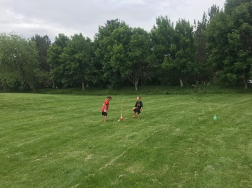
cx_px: 126
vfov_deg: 48.2
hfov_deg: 61.7
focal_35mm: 29
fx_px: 211
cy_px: 94
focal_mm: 4.15
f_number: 2.2
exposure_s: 1/874
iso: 25
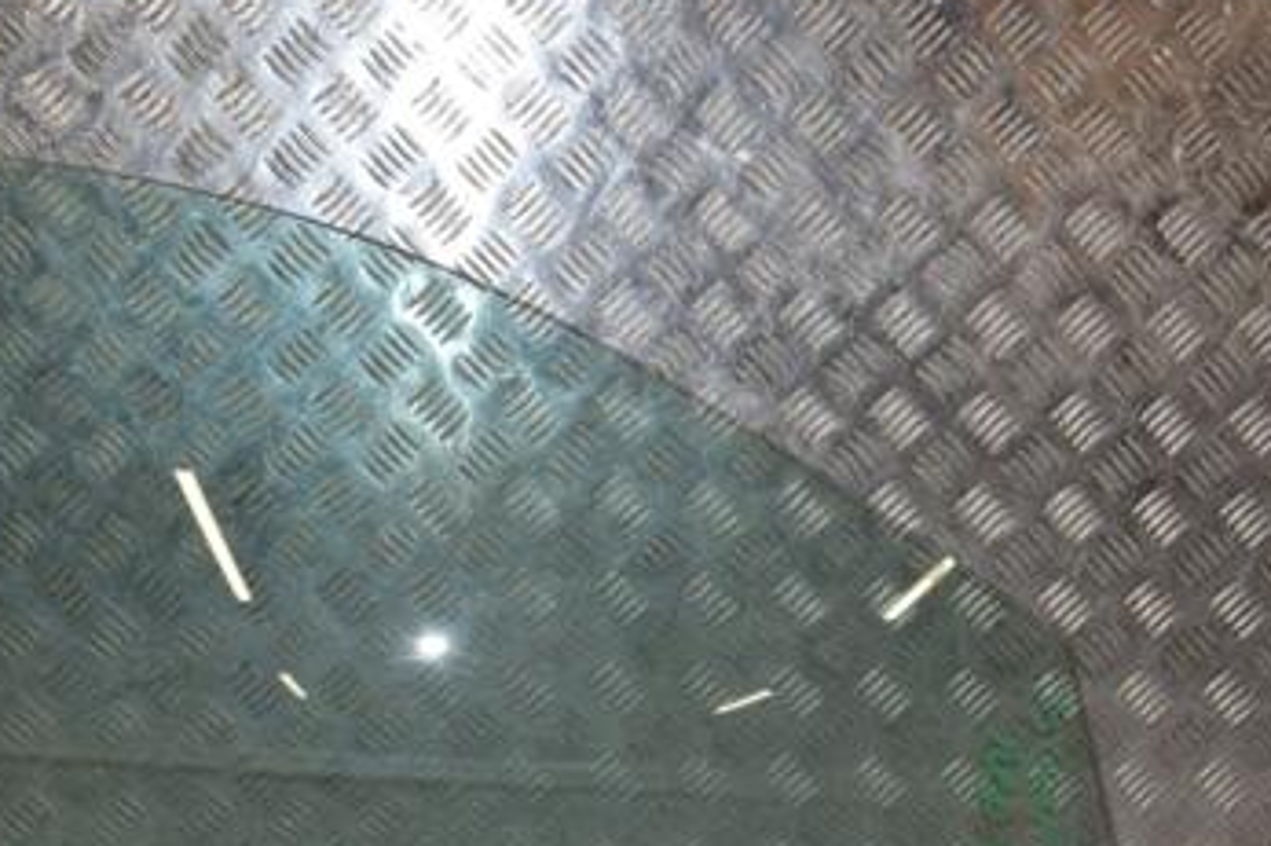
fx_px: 2289
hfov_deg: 31.0
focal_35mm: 65
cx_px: 575
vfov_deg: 20.7
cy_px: 685
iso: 800
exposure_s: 1/200
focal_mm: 25
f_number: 11
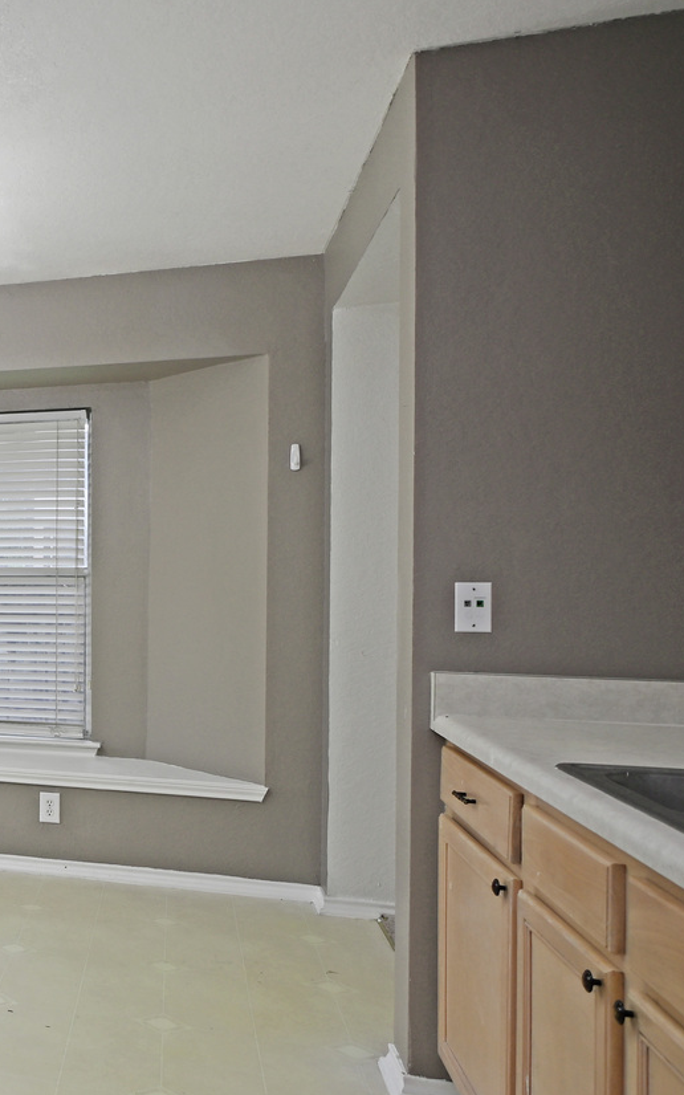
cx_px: -259
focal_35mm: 36
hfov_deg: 27.7
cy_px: 626
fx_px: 1074
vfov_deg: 53.8
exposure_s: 1/50
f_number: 3.5
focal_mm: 12
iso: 64
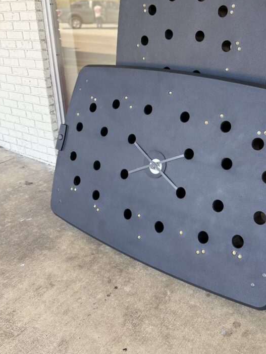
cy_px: 125
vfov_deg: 51.8
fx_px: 358
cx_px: 178
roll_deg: +1.5
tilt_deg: -17.2
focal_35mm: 35
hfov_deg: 40.2
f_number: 1.78
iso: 64
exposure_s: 1/231
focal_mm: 6.76
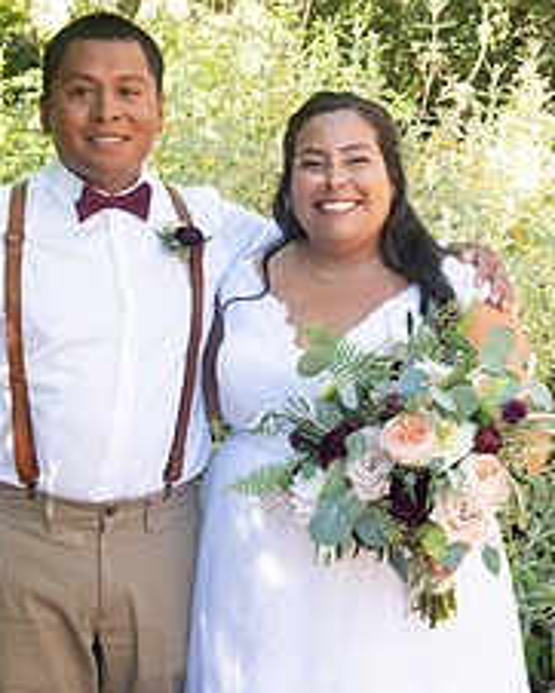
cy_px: 316
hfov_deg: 21.6
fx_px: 1457
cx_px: 255
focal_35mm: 71
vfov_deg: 26.7
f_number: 4.5
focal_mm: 38
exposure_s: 1/320
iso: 640
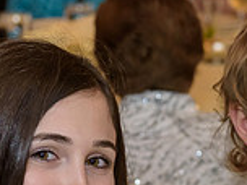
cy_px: 191
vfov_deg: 7.3
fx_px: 1441
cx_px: 247
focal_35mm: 202
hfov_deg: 9.7
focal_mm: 55
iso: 1600
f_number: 3.2
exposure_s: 1/125
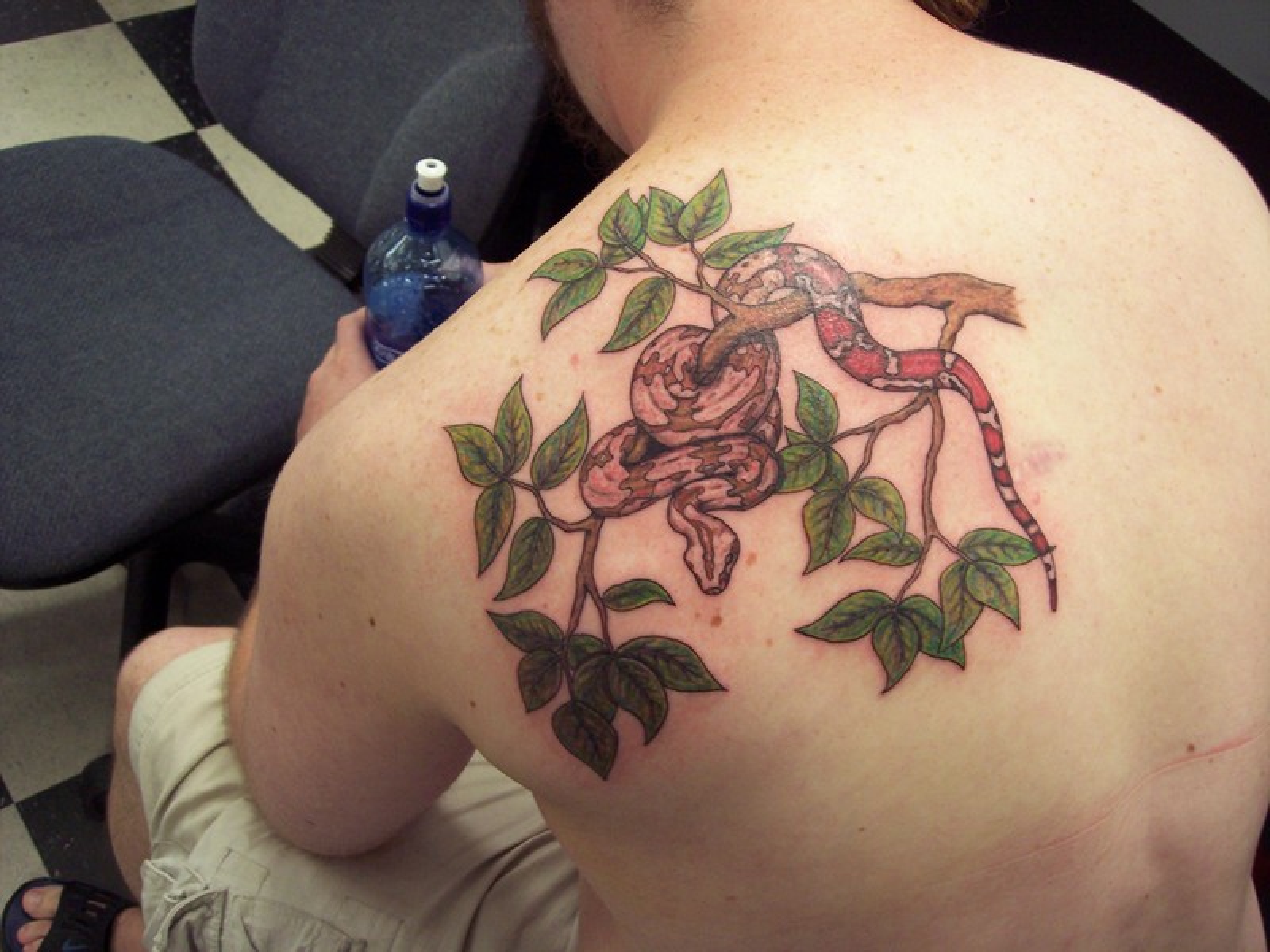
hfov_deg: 47.9
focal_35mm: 39
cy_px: 476
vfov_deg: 36.8
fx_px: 1431
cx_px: 635
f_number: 3.4
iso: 200
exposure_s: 1/20
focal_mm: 8
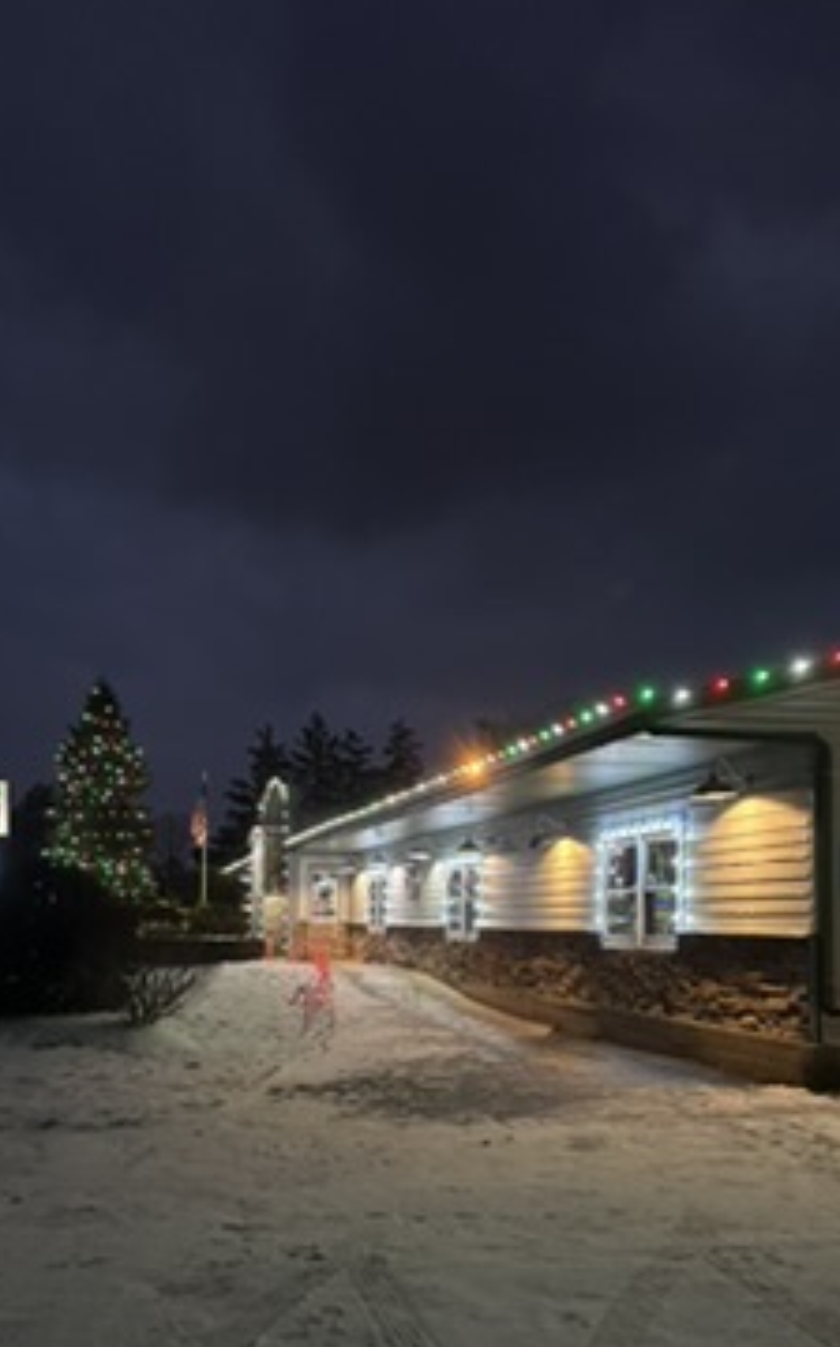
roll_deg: -0.7
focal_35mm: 34
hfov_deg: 37.2
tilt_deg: +3.5
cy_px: 848
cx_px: 409
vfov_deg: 56.0
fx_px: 1247
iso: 640
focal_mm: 6.86
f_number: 1.78
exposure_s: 1/60
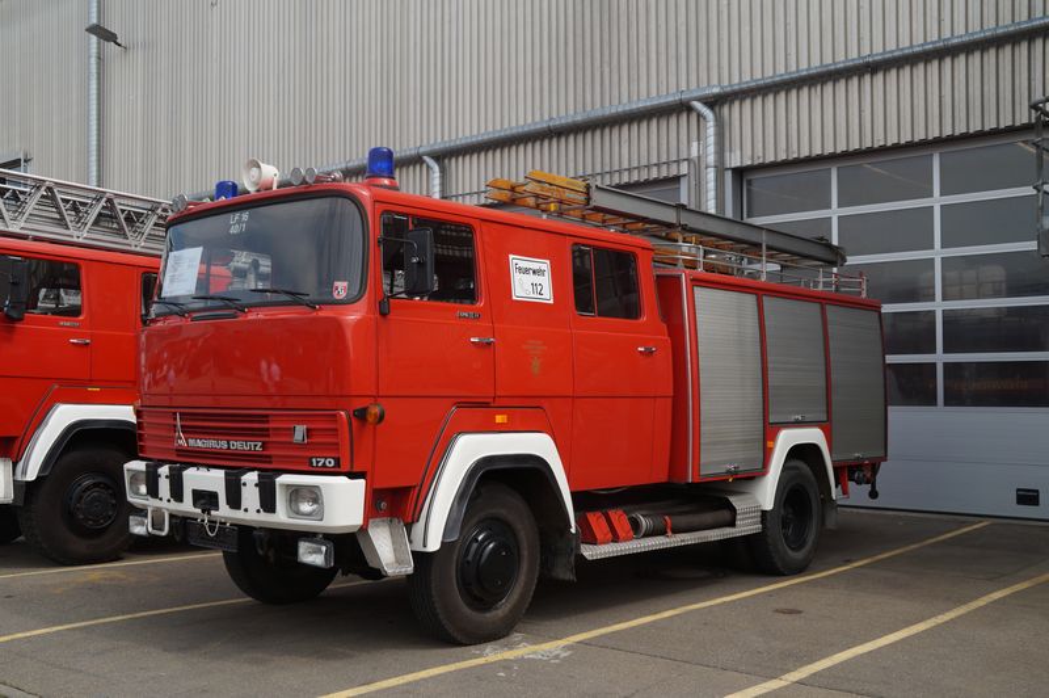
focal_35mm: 36
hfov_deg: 53.2
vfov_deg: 36.8
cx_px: 524
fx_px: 1048
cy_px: 349
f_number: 5.6
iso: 100
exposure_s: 1/320
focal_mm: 24
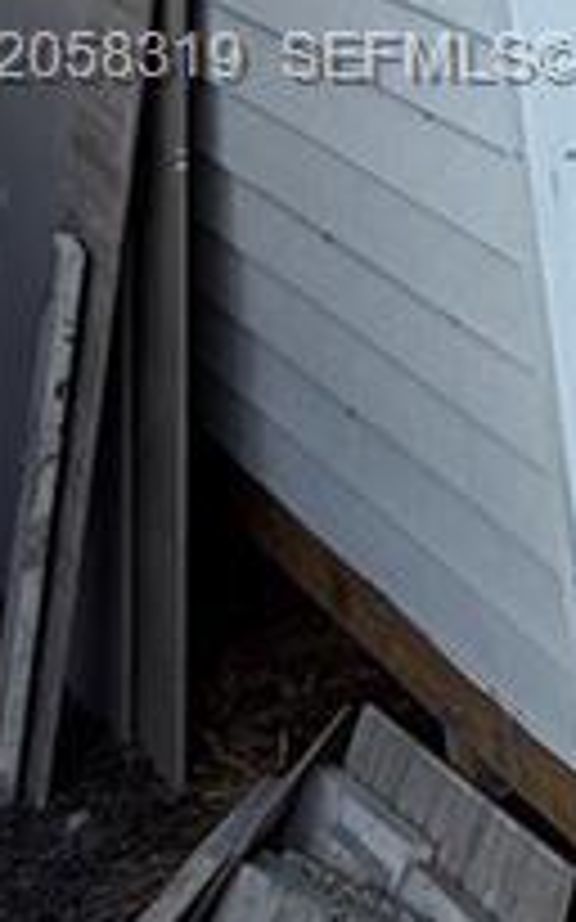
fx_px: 2187
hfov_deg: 9.7
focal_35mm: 87
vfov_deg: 23.1
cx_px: 1930
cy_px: 63
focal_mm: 2.22
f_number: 2.2
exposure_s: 1/498
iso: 50
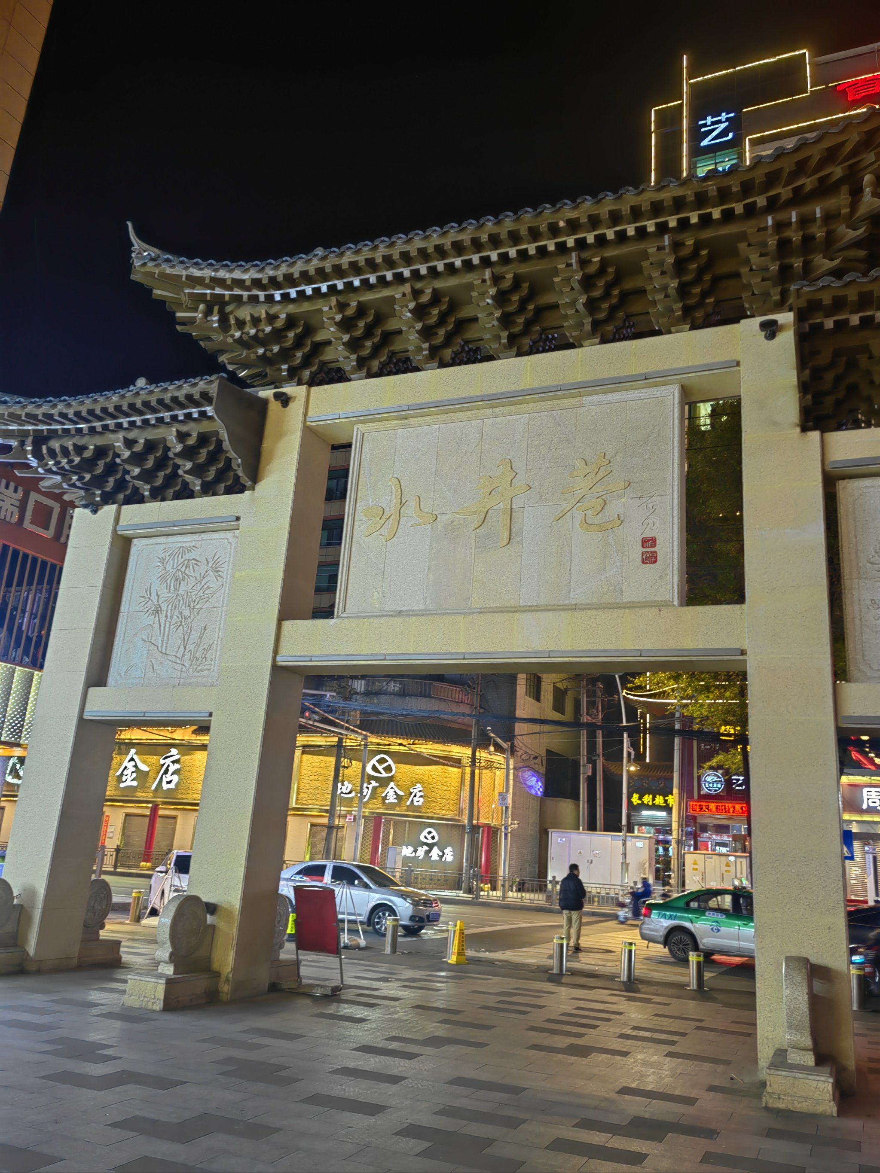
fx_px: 915
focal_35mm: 27
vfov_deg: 65.3
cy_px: 586
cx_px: 440
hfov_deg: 51.4
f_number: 1.8
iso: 200
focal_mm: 5.54
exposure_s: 1/33.2
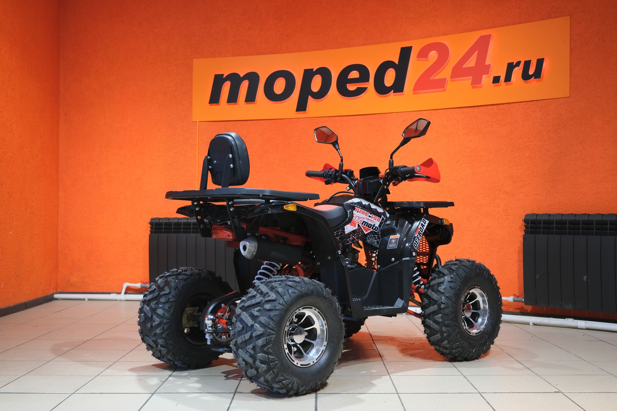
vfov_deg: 32.6
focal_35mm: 41
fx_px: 703
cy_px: 206
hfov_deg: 47.4
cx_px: 308
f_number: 4
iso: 1000
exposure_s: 1/60
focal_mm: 27.5
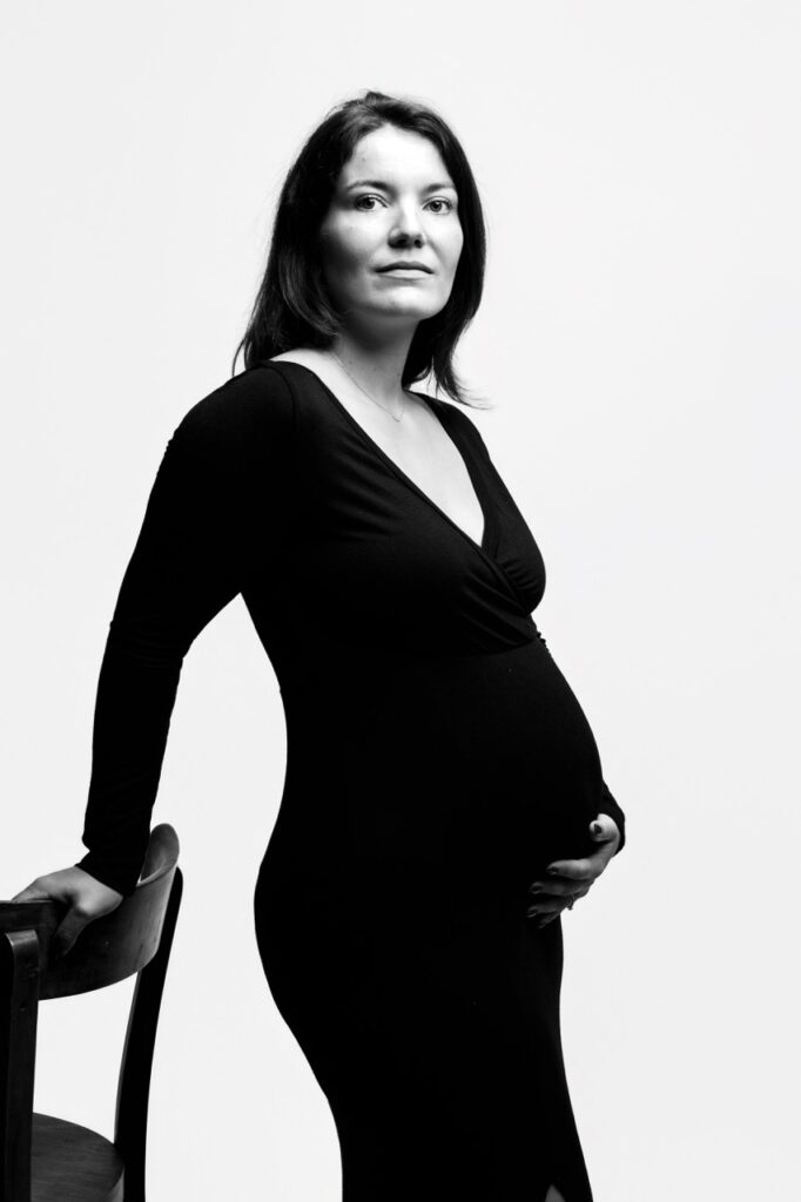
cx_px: 400
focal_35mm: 50
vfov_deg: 39.6
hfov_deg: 27.0
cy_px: 601
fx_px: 1670
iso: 100
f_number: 11
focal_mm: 50
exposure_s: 1/125
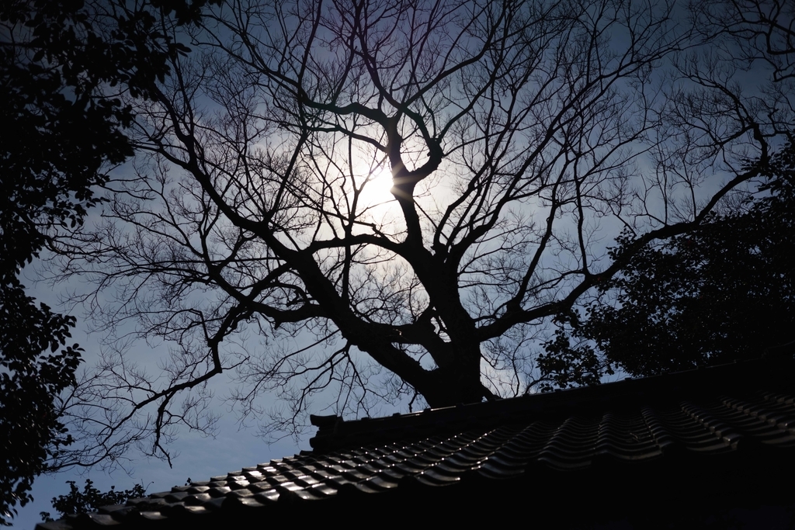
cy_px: 265
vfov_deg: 37.9
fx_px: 773
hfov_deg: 54.4
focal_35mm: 35
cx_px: 398
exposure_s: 1/8000
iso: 100
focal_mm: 35
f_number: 4.5
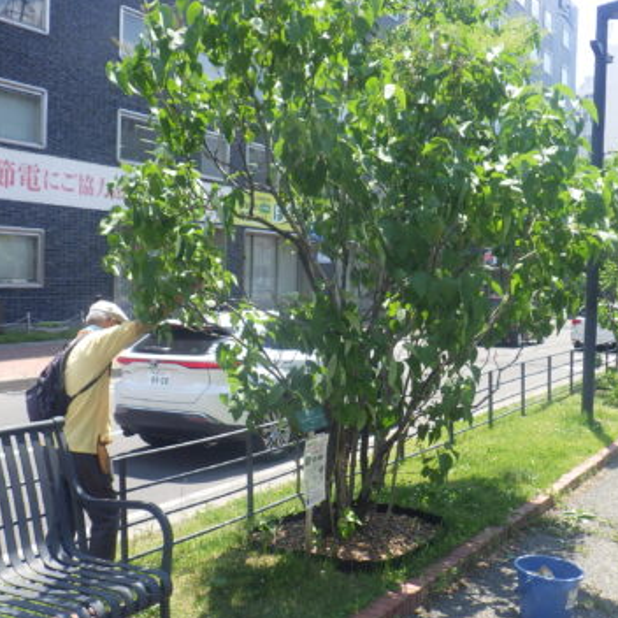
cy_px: 329
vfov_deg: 41.8
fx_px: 808
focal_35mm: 40
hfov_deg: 41.8
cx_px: 324
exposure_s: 1/320
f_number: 4.2
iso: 125
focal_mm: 5
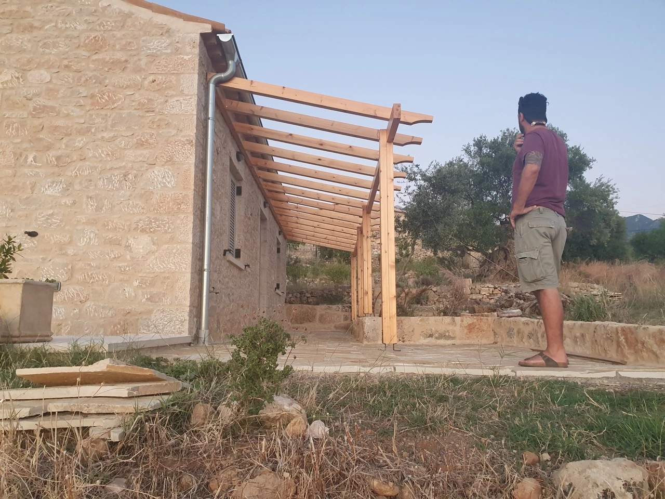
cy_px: 250
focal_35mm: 26
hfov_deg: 67.3
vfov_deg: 53.1
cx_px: 332
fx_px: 499
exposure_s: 1/120
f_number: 2.4
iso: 320
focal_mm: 4.32
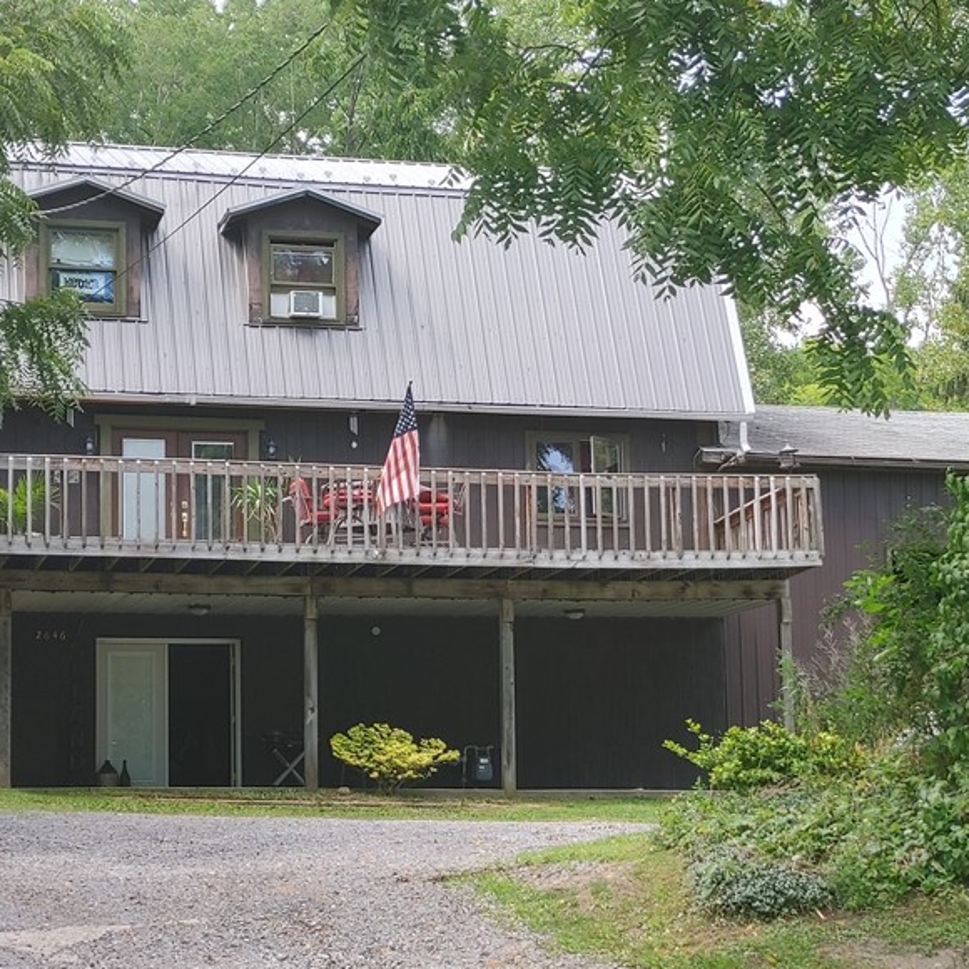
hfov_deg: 19.5
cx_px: 596
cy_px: 553
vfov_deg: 19.5
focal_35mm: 89
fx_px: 2819
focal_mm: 5.58
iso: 50
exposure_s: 1/243
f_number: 1.8
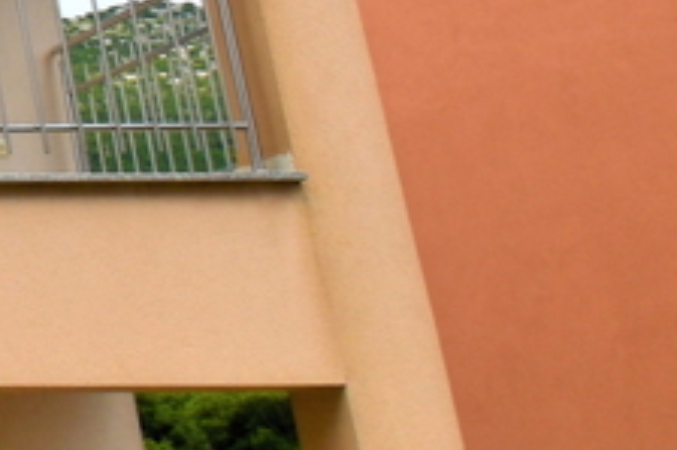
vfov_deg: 12.7
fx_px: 1967
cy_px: -112
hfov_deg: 12.7
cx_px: -1121
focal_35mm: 105
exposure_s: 1/200
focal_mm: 13
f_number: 13
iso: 100
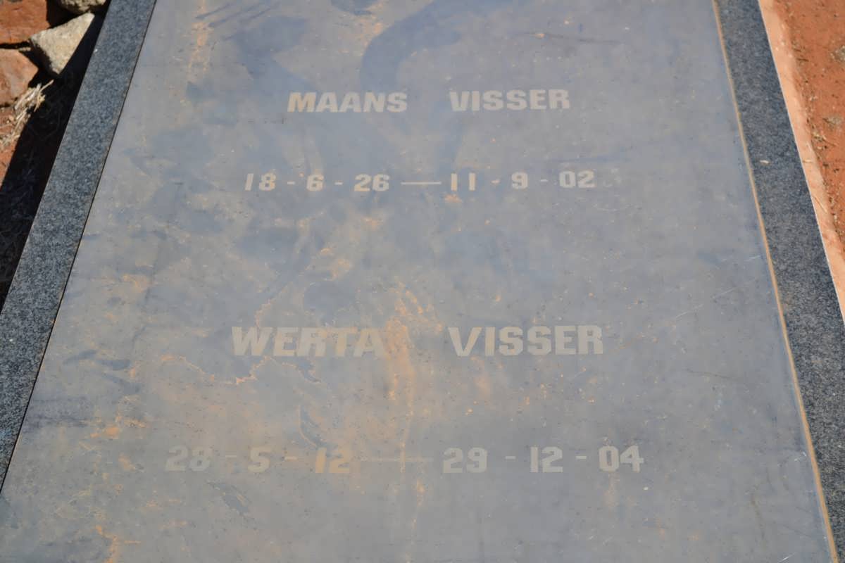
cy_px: 282
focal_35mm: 69
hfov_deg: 29.2
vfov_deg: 19.7
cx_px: 422
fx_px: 1619
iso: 100
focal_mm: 46
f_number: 5.6
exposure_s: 1/125
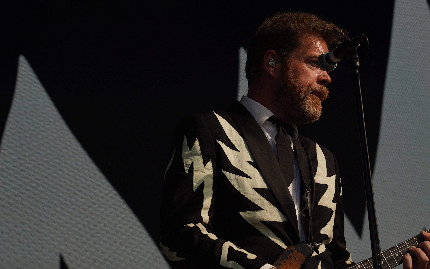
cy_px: 170
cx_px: 298
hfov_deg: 13.1
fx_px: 1863
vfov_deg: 8.2
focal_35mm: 159
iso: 100
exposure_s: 1/800
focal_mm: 105
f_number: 8
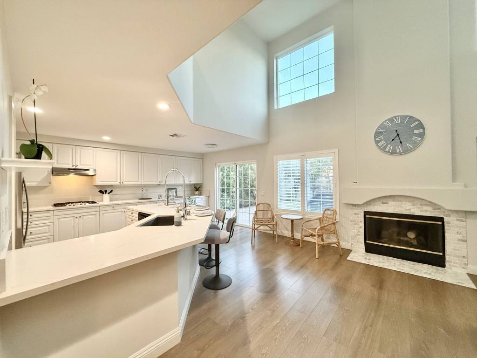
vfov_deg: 85.7
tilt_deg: +1.1
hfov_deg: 102.1
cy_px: 179
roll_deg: +0.2
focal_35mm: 14
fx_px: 193
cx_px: 238
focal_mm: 2.22
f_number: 2.2
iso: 500
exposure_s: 1/120
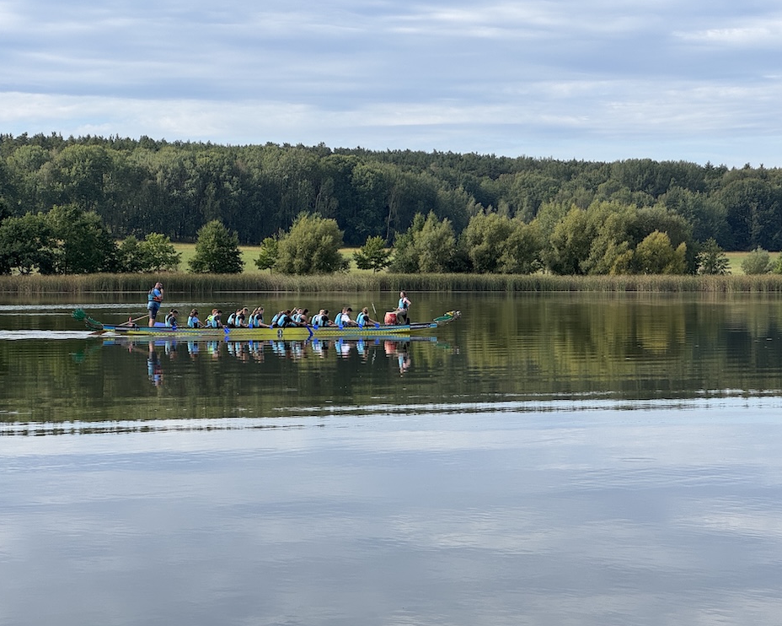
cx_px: 386
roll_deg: +0.1
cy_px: 315
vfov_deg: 18.9
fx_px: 1874
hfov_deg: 23.6
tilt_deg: -1.9
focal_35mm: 81
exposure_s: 1/576
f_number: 2.8
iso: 25
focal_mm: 9
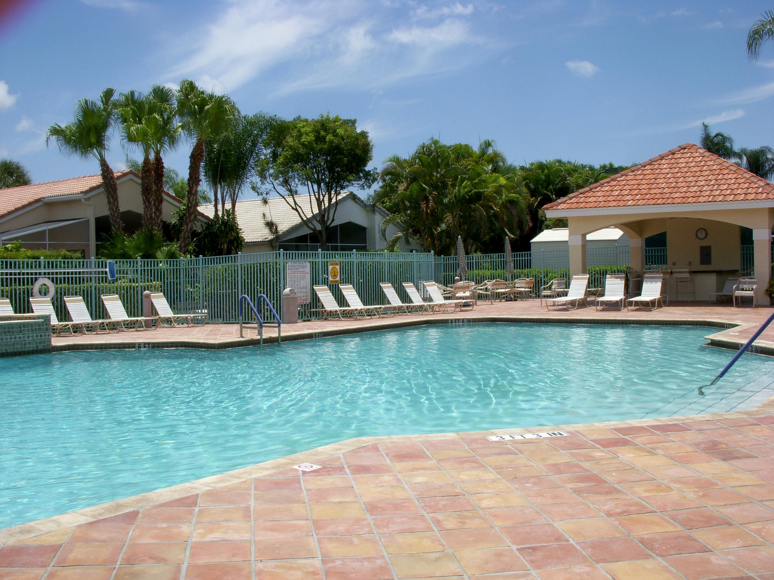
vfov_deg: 37.7
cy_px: 290
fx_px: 850
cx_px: 387
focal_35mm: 38
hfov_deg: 49.0
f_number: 6.6
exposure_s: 1/400
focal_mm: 6.3
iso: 100
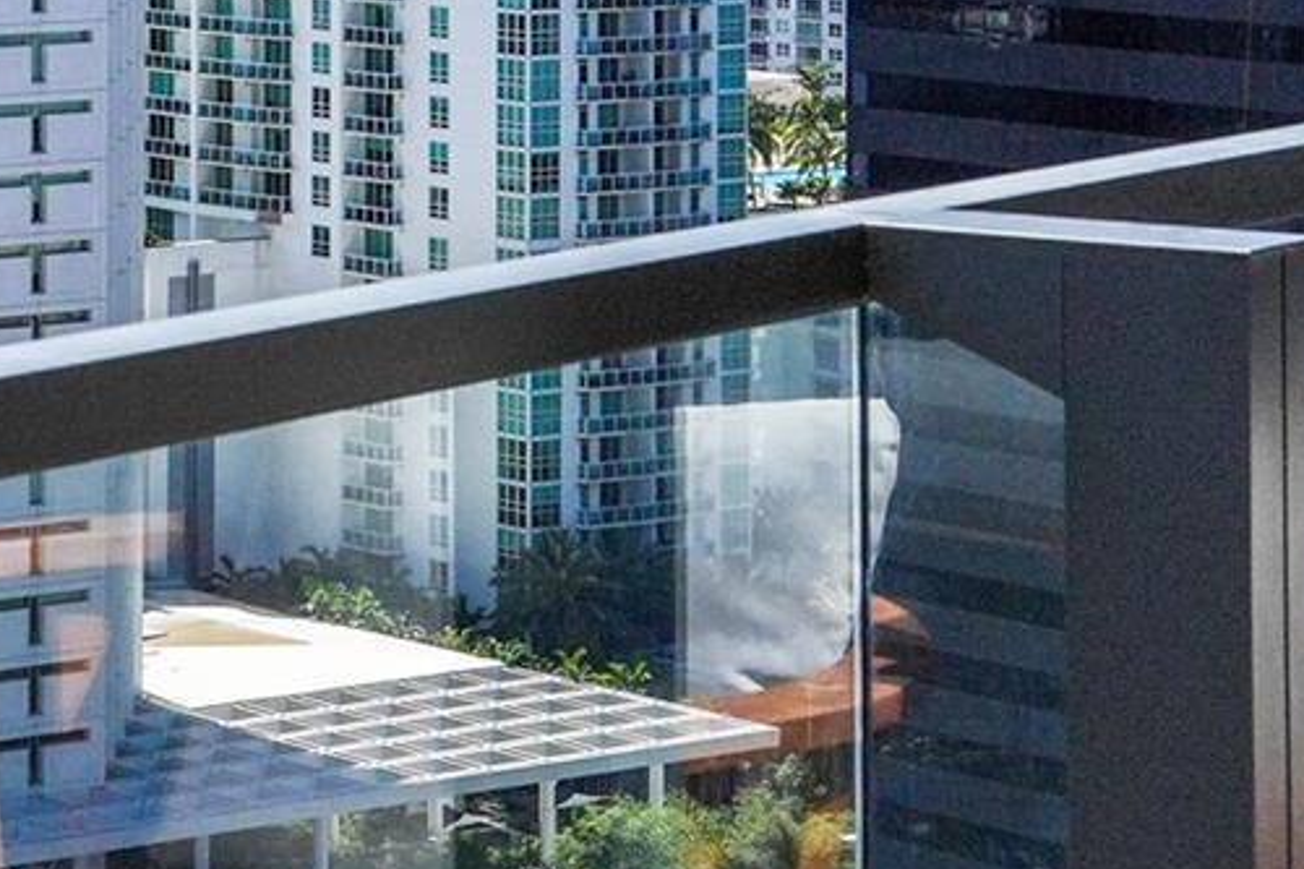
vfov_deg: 9.4
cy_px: -253
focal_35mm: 144
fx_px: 5214
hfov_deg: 13.6
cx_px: -501
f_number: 10
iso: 320
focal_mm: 30
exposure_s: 1/2000
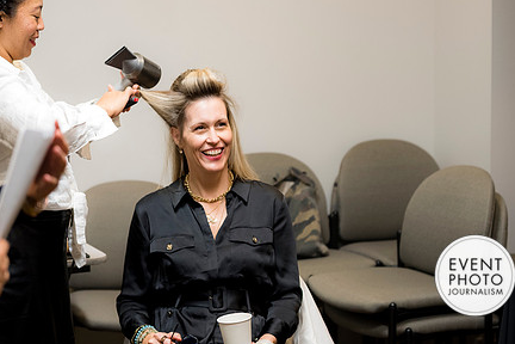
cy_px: 124
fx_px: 1359
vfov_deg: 14.4
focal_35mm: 95
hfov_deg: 21.4
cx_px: 210
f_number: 2.8
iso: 1600
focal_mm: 70
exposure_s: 1/125
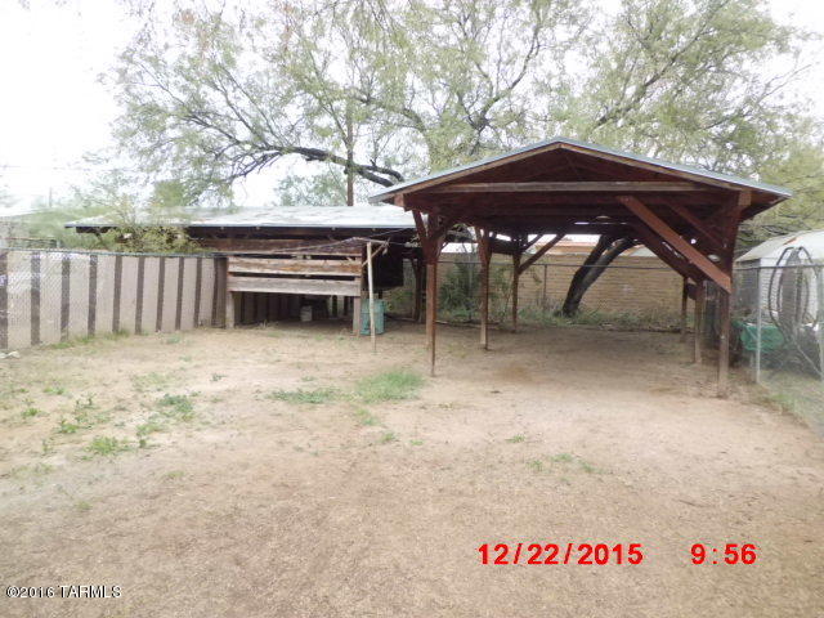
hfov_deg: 67.3
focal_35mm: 26
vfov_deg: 53.1
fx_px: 619
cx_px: 412
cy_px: 309
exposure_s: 1/125
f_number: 2.8
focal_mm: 4.7
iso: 200
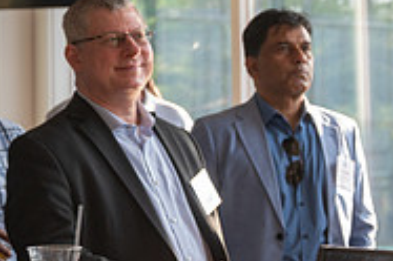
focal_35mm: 152
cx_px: 567
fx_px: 1656
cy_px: 112
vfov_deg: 9.0
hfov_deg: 12.9
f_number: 4
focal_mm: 49
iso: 640
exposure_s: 1/250
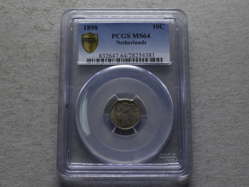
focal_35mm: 56
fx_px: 403
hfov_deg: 34.3
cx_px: 118
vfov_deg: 26.1
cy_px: 94
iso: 400
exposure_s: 1/250
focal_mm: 34
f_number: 14
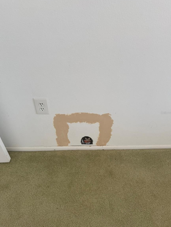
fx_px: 165
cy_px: 113
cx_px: 86
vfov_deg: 69.4
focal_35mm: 25
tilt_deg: -38.2
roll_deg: +1.6
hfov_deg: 54.9
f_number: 1.78
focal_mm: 6.76
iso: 160
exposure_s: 1/121
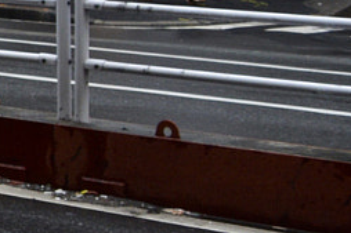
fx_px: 1656
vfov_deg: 7.8
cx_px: -659
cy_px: -212
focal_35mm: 170
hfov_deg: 9.7
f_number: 6.3
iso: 200
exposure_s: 1/160
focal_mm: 18
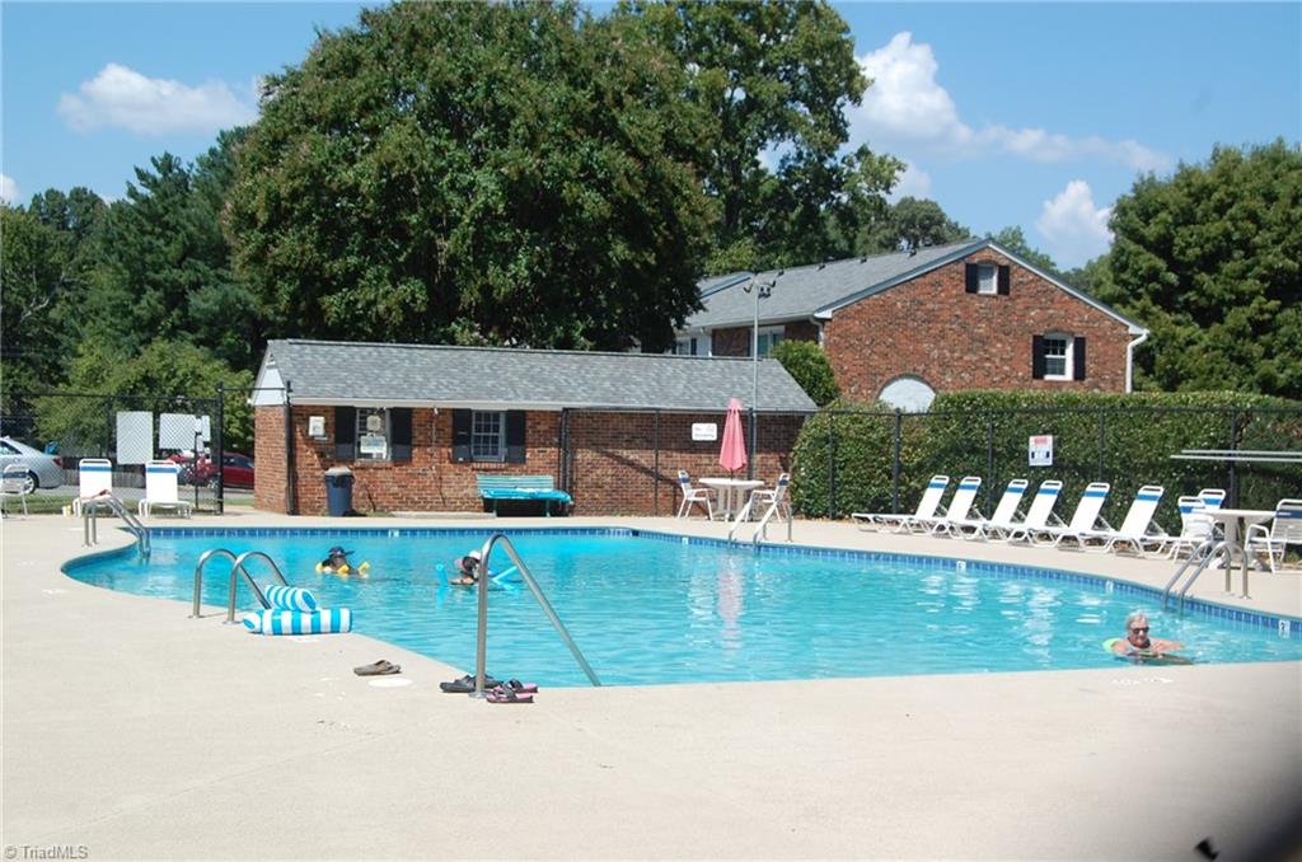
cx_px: 651
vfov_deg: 26.4
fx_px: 1840
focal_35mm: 51
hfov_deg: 39.0
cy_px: 431
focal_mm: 34
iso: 200
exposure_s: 1/320
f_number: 9
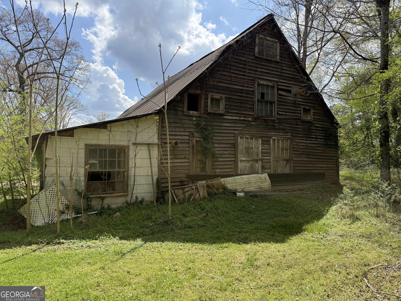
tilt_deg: +2.7
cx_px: 200
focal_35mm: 24
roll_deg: -1.0
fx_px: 278
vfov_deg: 56.8
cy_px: 150
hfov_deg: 71.6
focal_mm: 6.76
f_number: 1.78
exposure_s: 1/3425
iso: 100
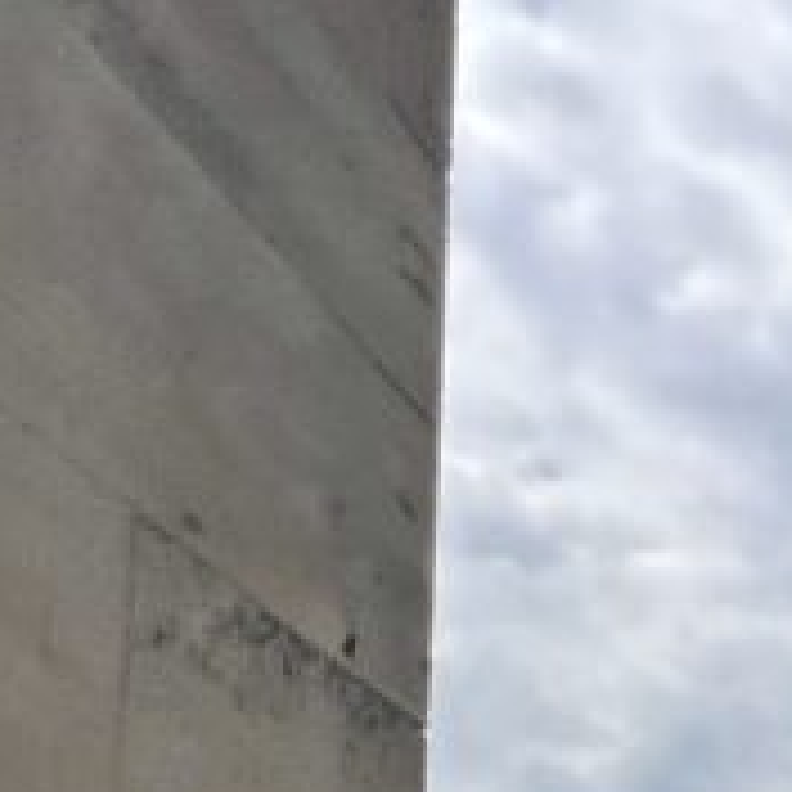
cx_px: 1354
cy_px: 1143
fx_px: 1734
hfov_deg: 20.0
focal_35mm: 67
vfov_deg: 21.9
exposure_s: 1/2874
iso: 32
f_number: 1.8
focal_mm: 1.57
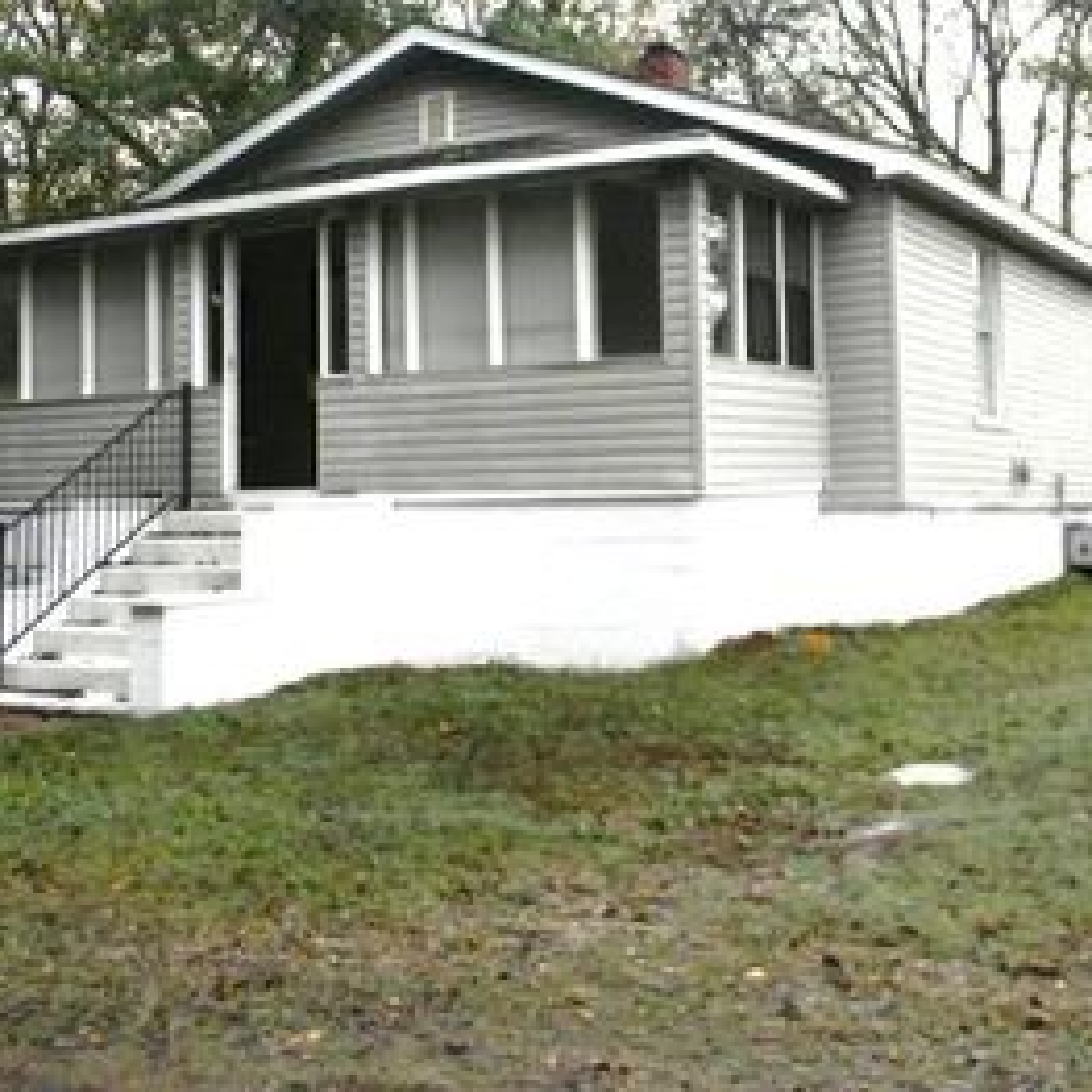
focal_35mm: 47
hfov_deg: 36.0
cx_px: 615
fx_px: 1677
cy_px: 347
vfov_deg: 35.6
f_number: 3.5
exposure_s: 1/30
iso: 169
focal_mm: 5
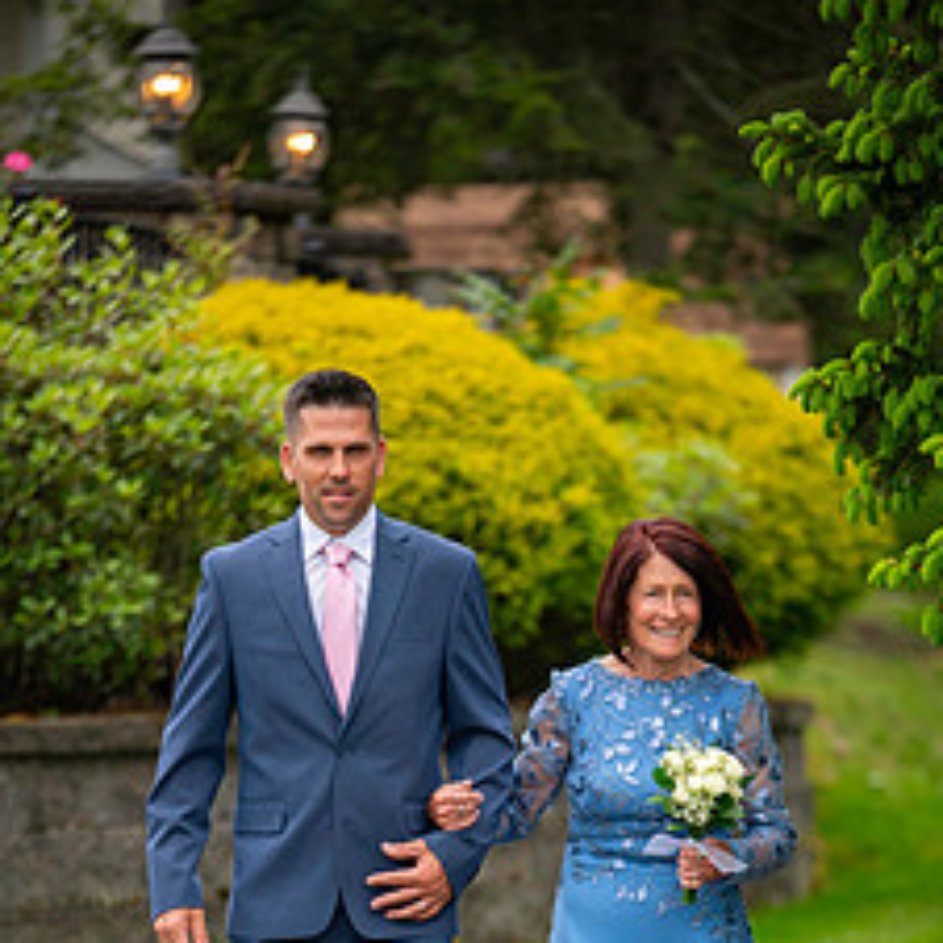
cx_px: 451
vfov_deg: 5.9
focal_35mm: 296
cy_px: 901
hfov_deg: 5.9
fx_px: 9123
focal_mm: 175
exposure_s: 1/320
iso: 100
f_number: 2.8
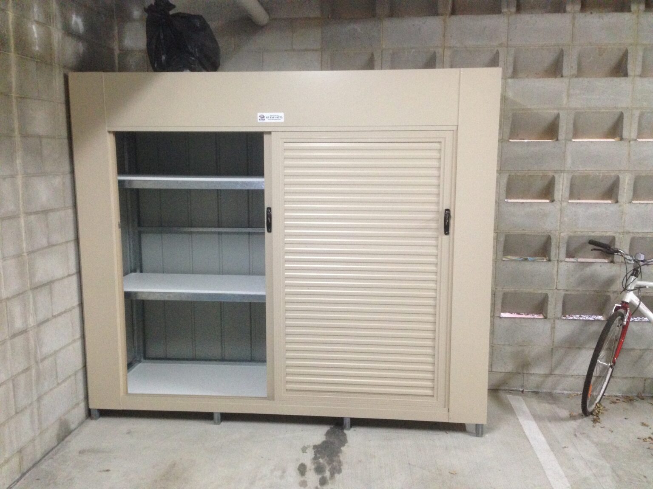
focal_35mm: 33
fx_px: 623
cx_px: 326
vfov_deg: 42.9
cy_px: 244
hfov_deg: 55.4
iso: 400
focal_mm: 4.12
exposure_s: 1/20
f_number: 2.4
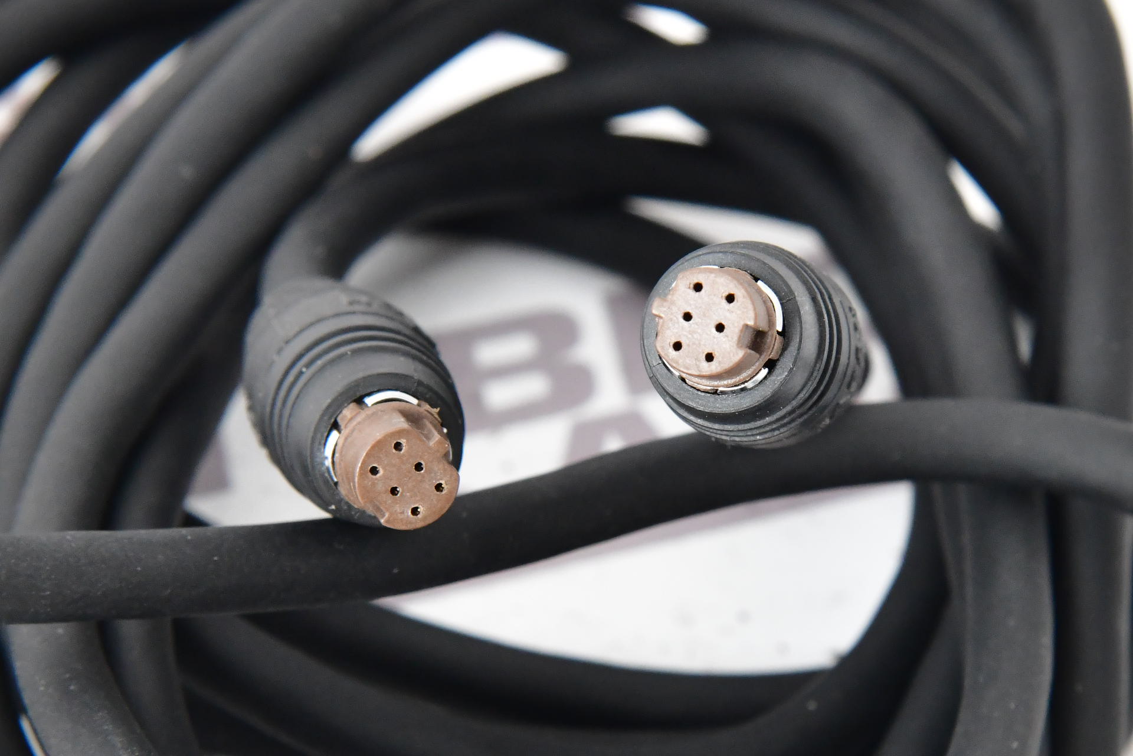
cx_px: 566
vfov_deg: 11.4
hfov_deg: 17.1
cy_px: 378
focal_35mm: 120
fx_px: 3776
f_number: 14
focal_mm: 120
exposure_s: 1/200
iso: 2500
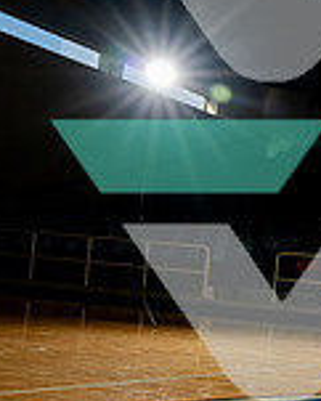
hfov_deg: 15.0
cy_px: 262
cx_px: 727
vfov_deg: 26.3
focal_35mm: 72
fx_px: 854
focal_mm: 20
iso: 640
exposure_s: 1/250
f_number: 5.6
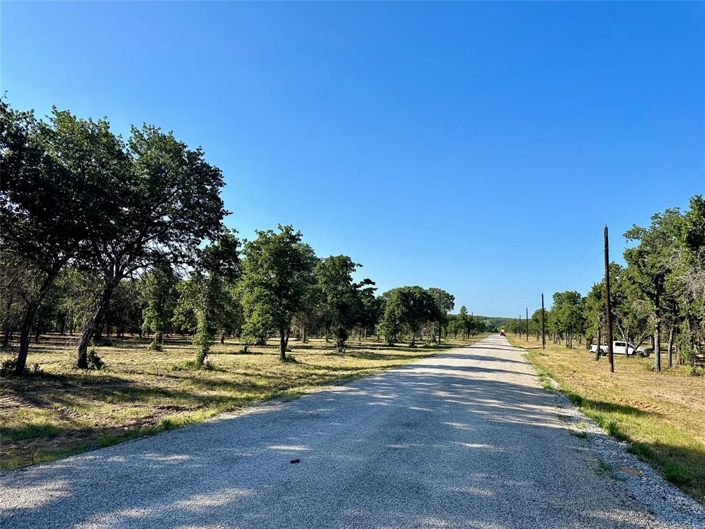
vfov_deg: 56.8
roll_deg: -2.6
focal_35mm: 24
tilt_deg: +4.6
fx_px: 489
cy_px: 264
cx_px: 352
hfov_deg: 71.6
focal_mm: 6.86
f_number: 1.78
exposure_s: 1/3597
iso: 80
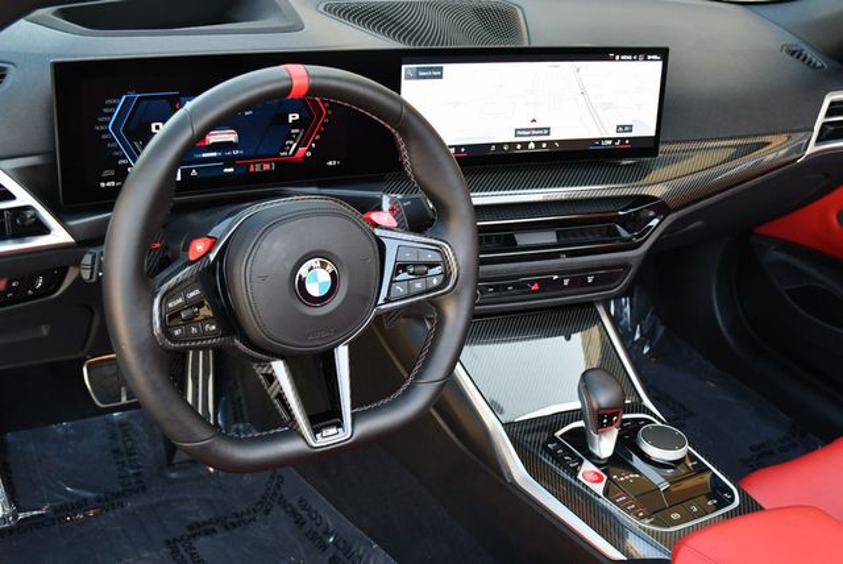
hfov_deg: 44.5
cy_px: 282
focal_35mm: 44
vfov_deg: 30.6
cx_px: 422
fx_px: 1031
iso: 800
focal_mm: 22
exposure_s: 1/250
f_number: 4
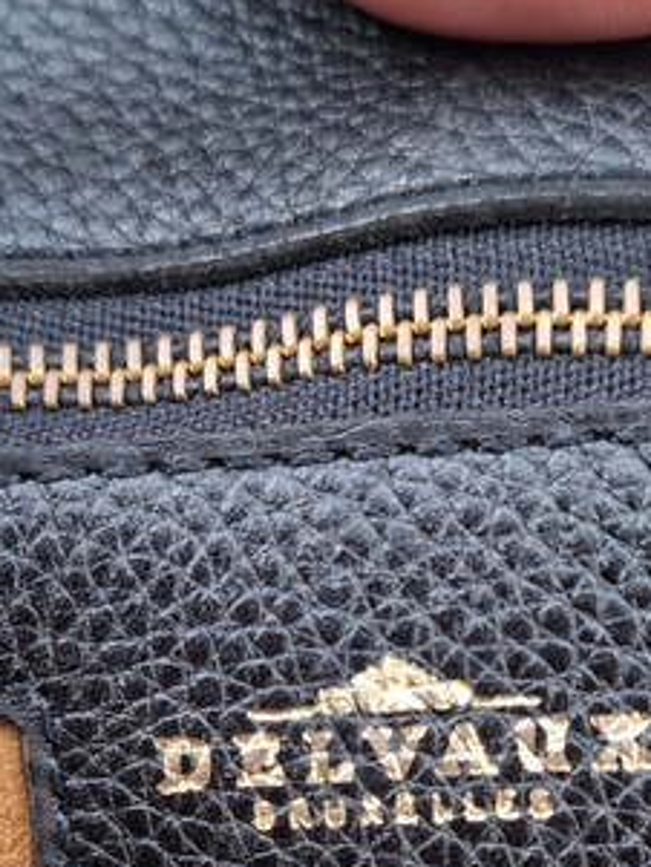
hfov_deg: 25.7
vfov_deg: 32.8
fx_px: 1428
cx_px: 366
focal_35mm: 57
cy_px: 696
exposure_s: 1/120
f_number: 1.8
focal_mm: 5.54
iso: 64
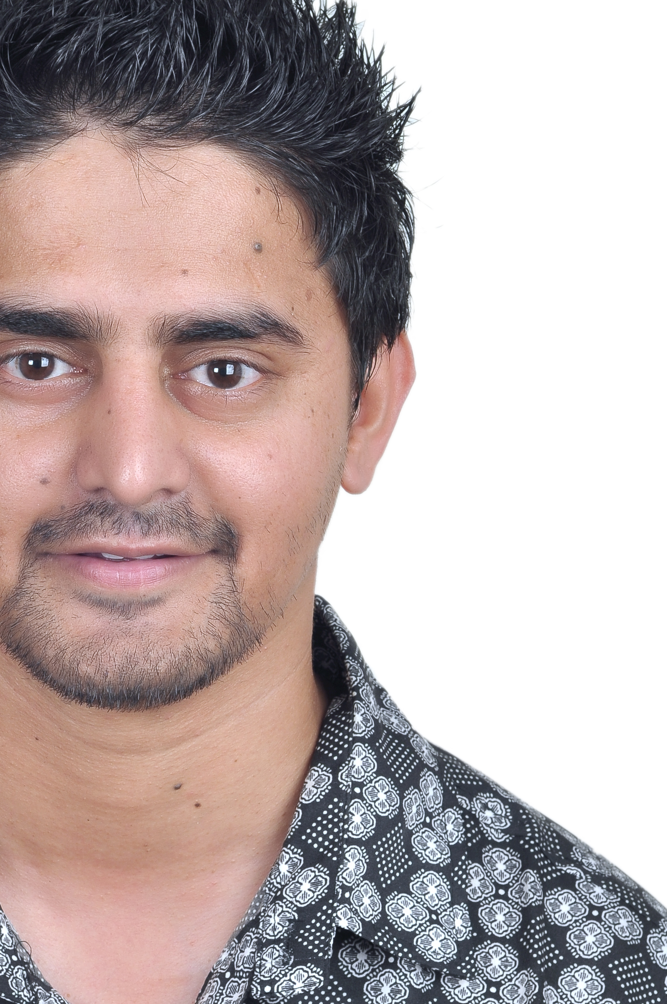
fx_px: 3678
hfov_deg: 10.3
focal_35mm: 132
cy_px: 552
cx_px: 149
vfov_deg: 15.5
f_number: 8
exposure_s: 1/125
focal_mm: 50
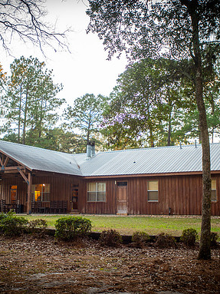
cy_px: 147
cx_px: 98
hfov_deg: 28.5
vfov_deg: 37.5
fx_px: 432
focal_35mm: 51
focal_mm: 35
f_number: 2.8
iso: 500
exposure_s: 1/200
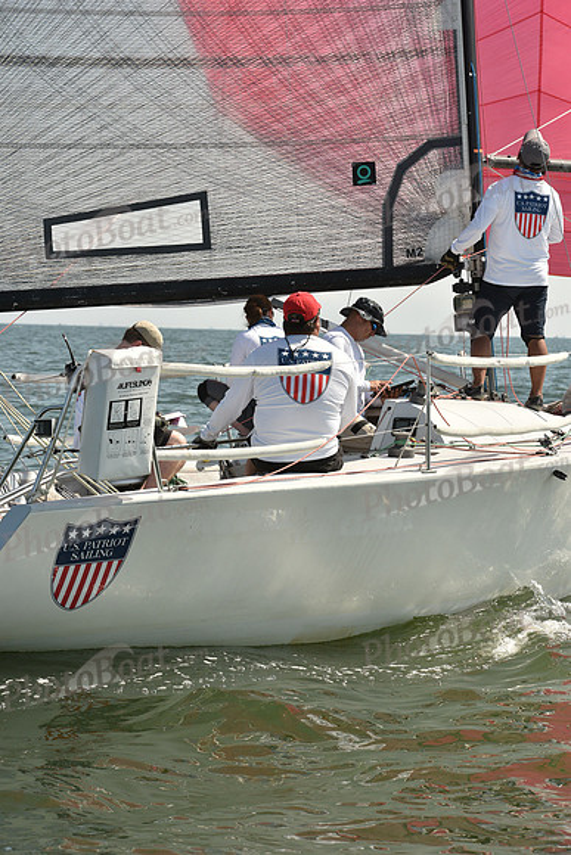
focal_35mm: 110
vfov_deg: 18.6
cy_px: 428
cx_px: 286
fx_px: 2615
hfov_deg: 12.5
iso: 320
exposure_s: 1/1000
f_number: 9
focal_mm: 110
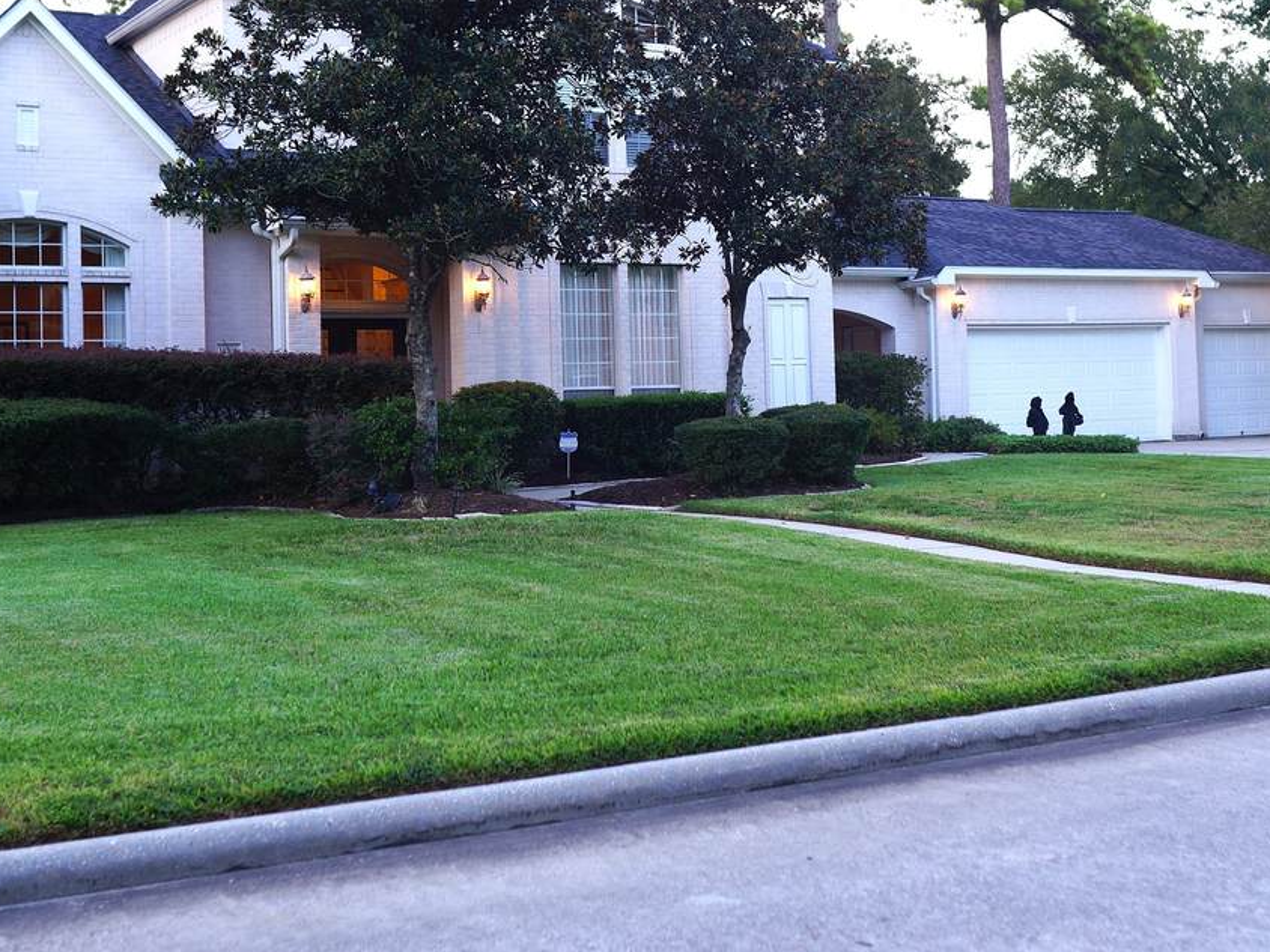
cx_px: 722
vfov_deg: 28.4
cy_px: 318
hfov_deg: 37.4
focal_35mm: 51
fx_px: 1871
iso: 125
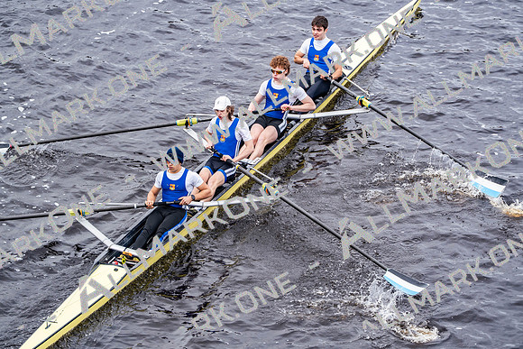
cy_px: 174
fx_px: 2906
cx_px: 262
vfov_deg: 6.9
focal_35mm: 200
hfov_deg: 10.3
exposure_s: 1/2000
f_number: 2.8
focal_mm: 200
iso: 400
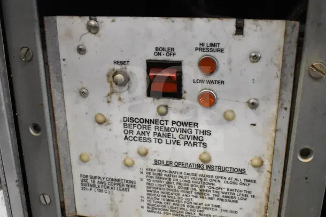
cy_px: 108
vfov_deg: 31.9
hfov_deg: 46.4
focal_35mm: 42
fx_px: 380
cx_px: 163
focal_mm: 28
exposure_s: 1/80
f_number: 4.5
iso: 6400
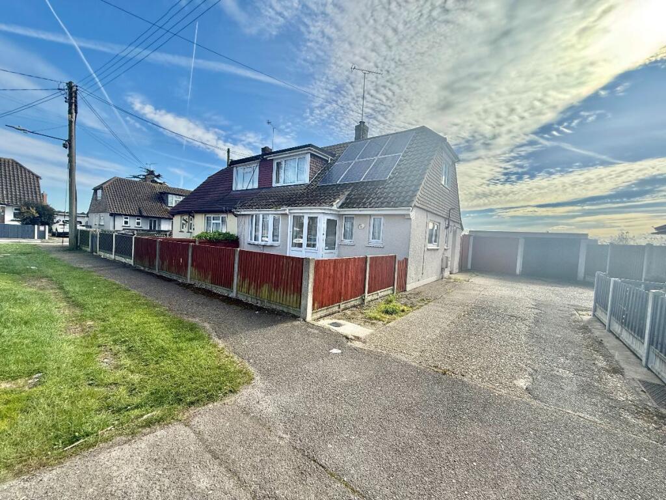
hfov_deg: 102.1
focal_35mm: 14
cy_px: 250
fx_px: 269
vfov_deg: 85.7
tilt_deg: -2.7
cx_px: 333
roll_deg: -3.2
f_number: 2.2
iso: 64
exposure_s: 1/1189
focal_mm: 2.22
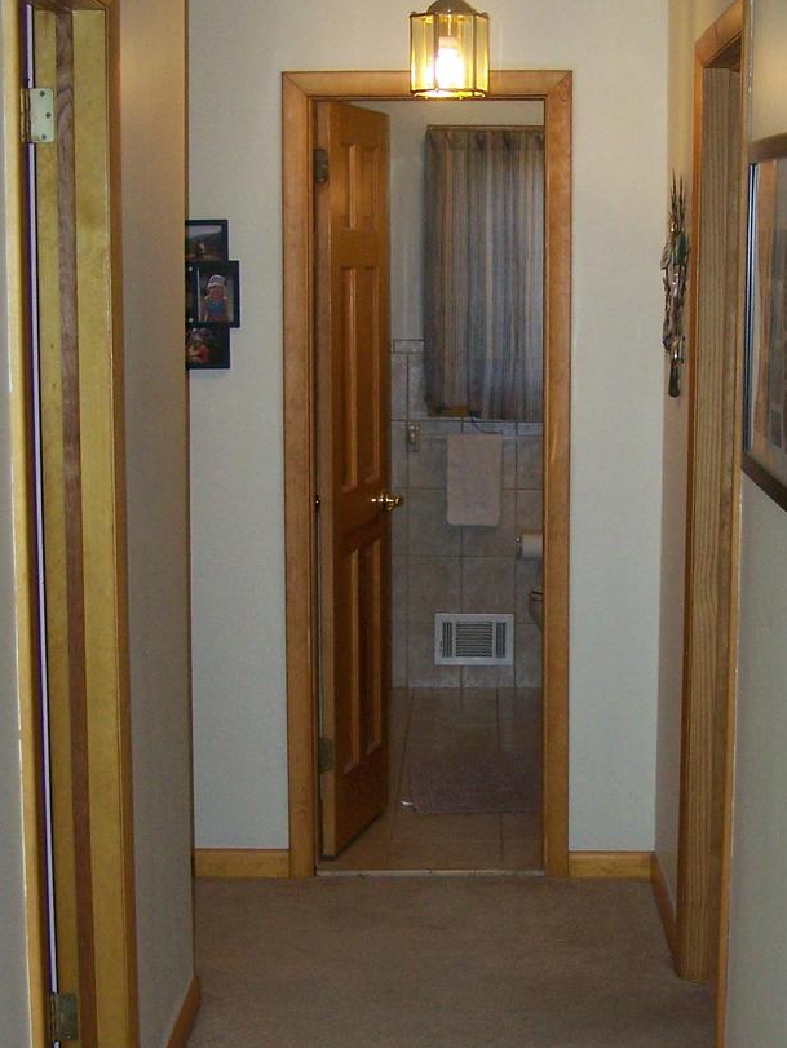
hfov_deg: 20.4
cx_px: 526
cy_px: 585
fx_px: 2181
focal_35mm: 72
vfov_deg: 27.0
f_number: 2.8
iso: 160
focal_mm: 6.3
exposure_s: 1/60
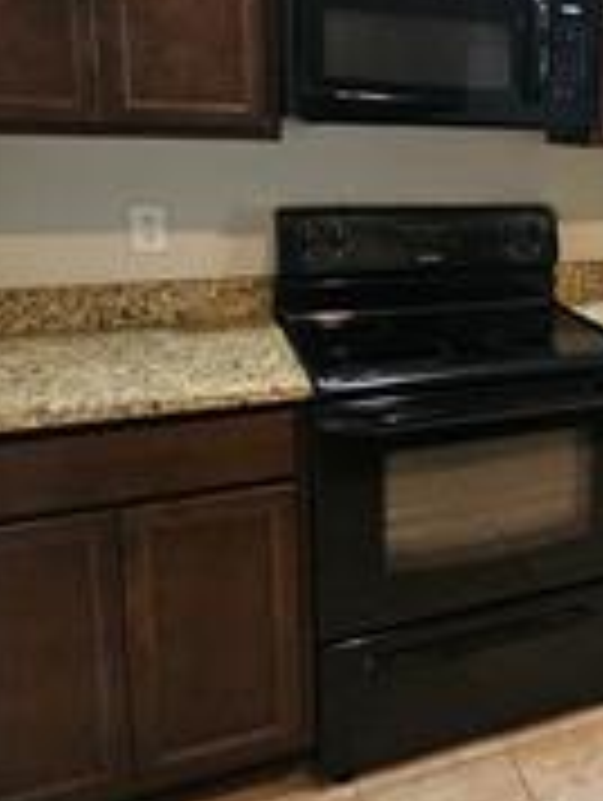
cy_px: 256
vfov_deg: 51.4
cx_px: 630
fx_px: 811
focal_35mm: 35
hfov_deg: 35.9
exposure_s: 1/30
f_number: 2.2
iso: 400
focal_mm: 2.2
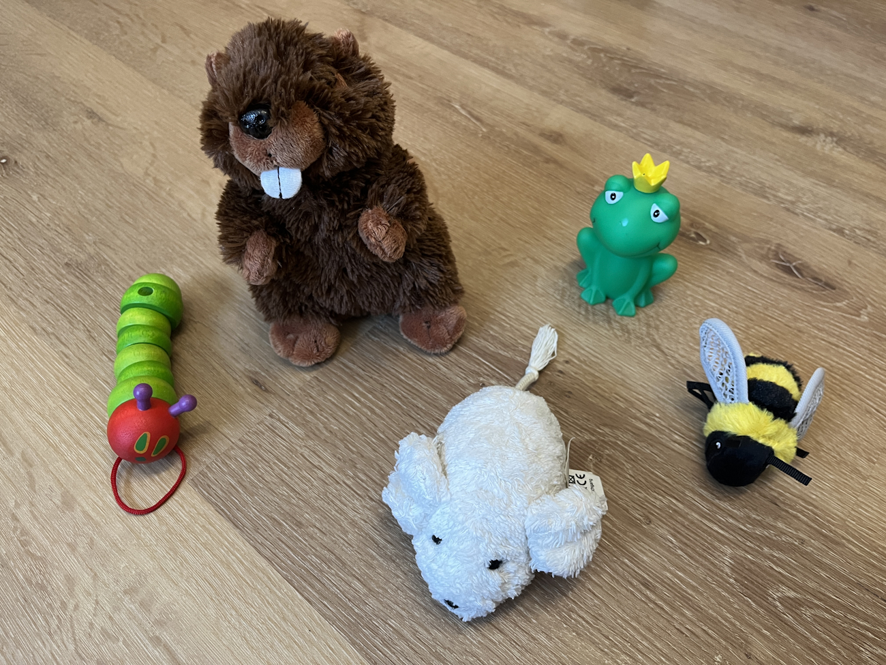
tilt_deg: -52.2
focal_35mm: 26
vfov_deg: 53.1
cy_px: 332
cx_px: 443
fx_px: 665
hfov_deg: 67.3
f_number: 1.6
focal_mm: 5.1
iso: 400
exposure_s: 1/33
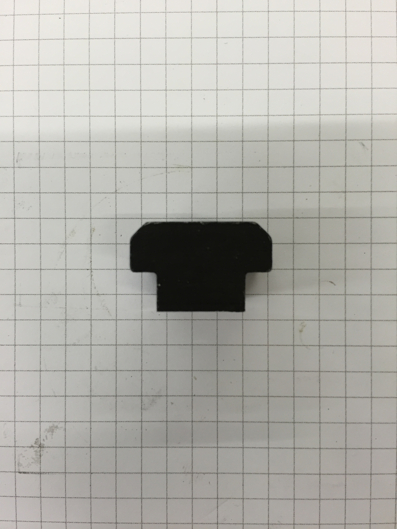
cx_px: 198
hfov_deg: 48.2
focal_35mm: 29
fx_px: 443
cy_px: 264
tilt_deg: -82.7
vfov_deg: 61.7
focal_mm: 4.15
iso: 50
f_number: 2.2
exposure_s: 1/33
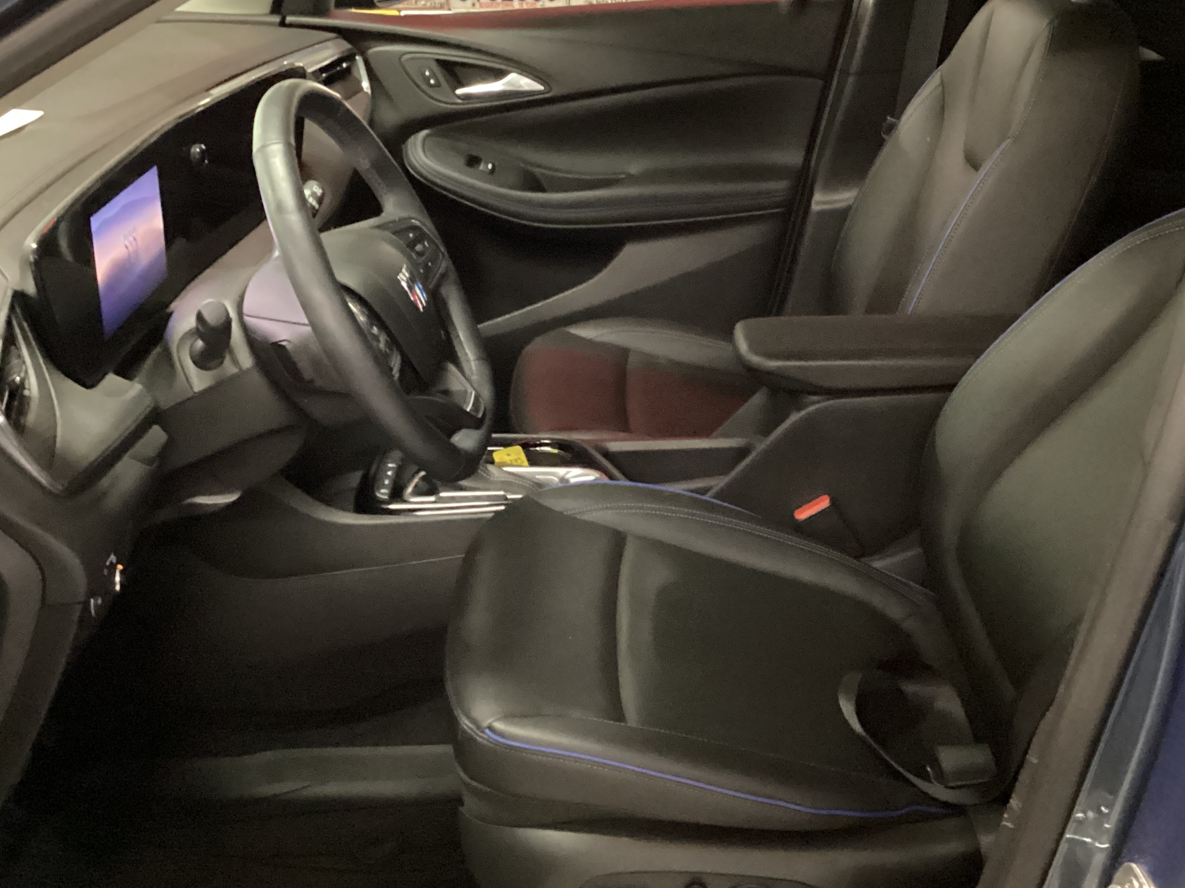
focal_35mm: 41
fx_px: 1404
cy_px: 409
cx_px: 563
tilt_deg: -26.4
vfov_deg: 35.1
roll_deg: -1.3
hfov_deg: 45.8
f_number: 2.4
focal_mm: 3.3
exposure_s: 1/20
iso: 640
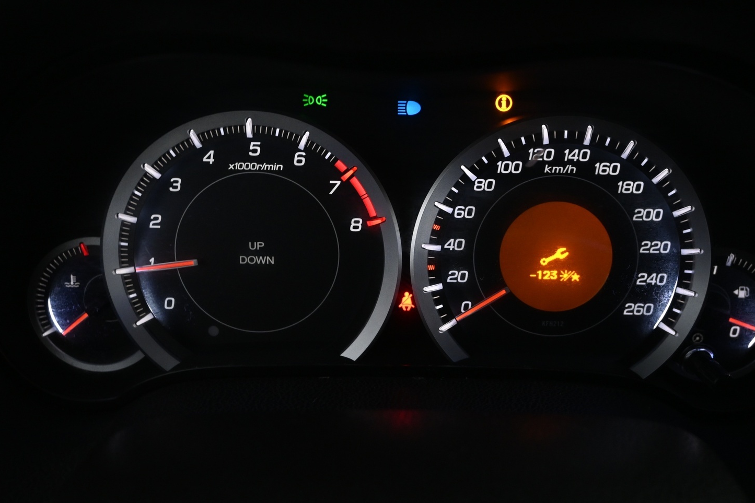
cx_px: 413
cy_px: 243
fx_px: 776
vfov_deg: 35.9
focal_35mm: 37
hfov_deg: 51.8
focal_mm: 22
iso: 1600
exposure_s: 1/25
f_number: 4
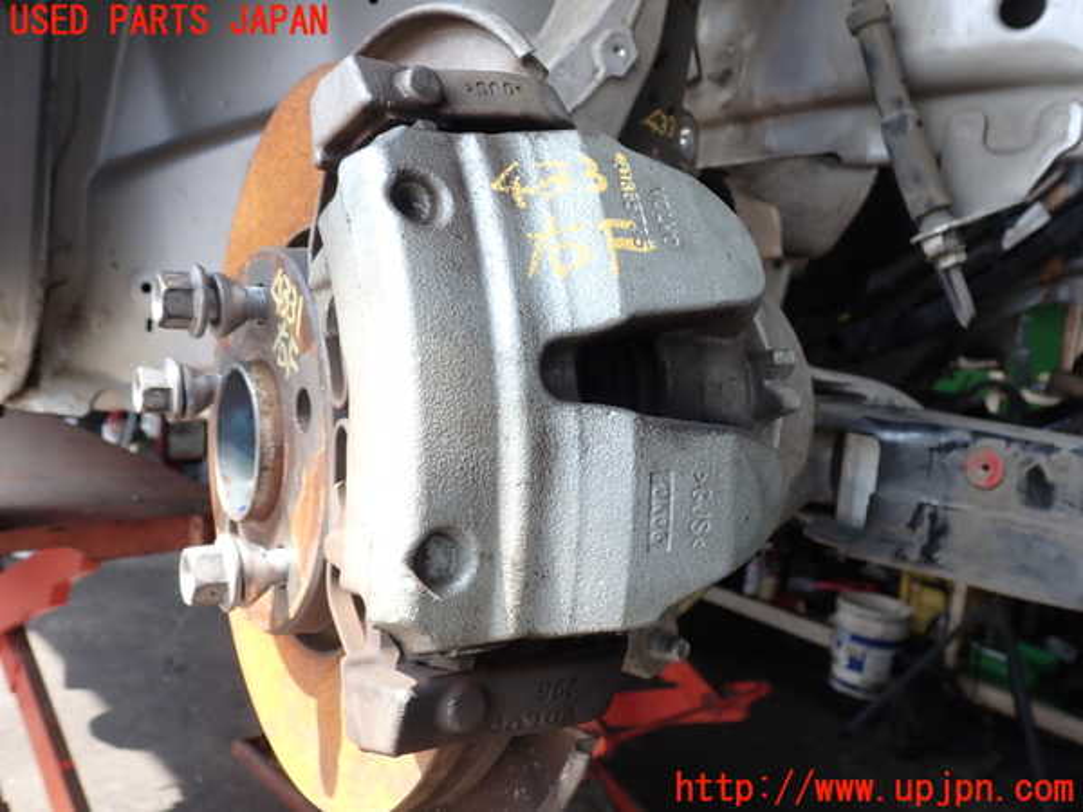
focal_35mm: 30
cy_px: 406
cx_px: 542
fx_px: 939
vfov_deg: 46.8
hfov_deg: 60.0
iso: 100
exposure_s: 1/160
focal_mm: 5.4
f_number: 3.2
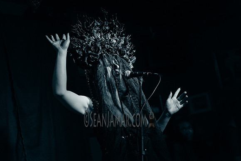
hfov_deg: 34.5
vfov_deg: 23.4
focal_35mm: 58
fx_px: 388
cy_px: 80
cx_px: 120
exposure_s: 1/200
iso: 5000
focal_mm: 58
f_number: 2.8
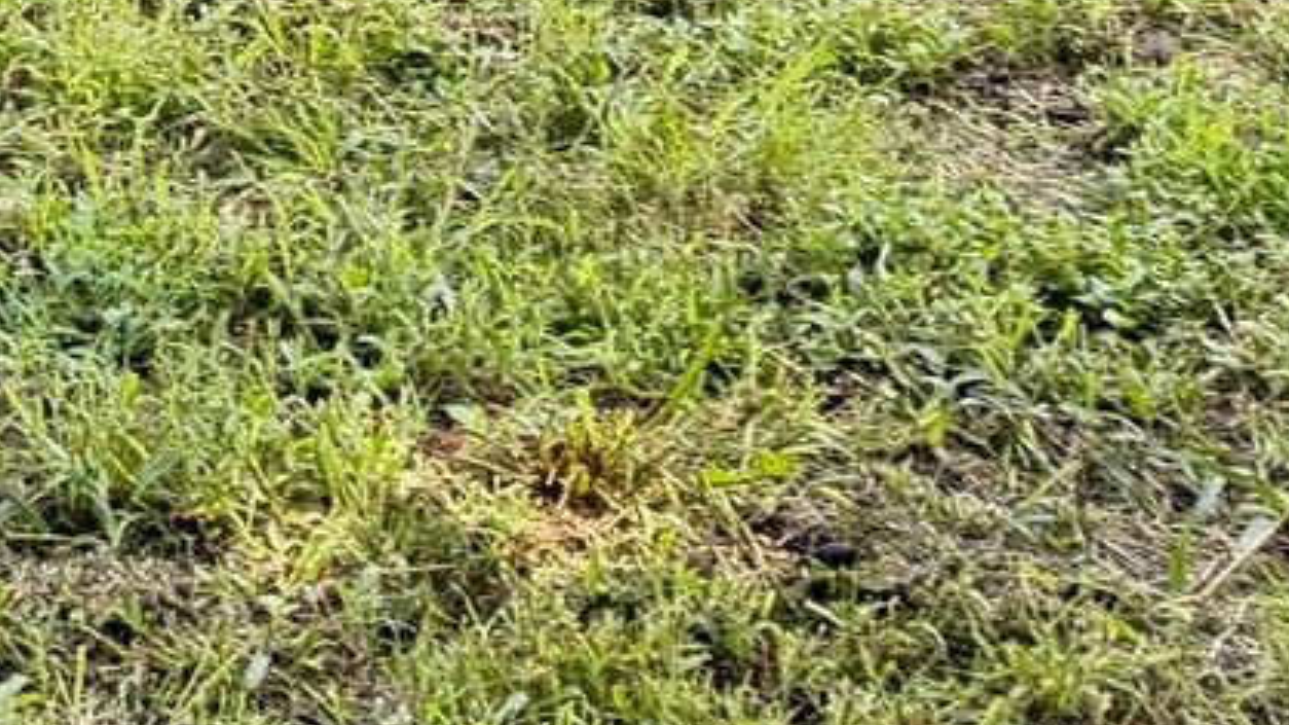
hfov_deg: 14.8
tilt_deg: -4.8
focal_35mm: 128
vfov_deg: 8.2
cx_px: -965
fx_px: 4374
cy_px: -1330
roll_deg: -1.1
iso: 125
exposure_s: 1/208
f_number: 1.78
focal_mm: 6.76
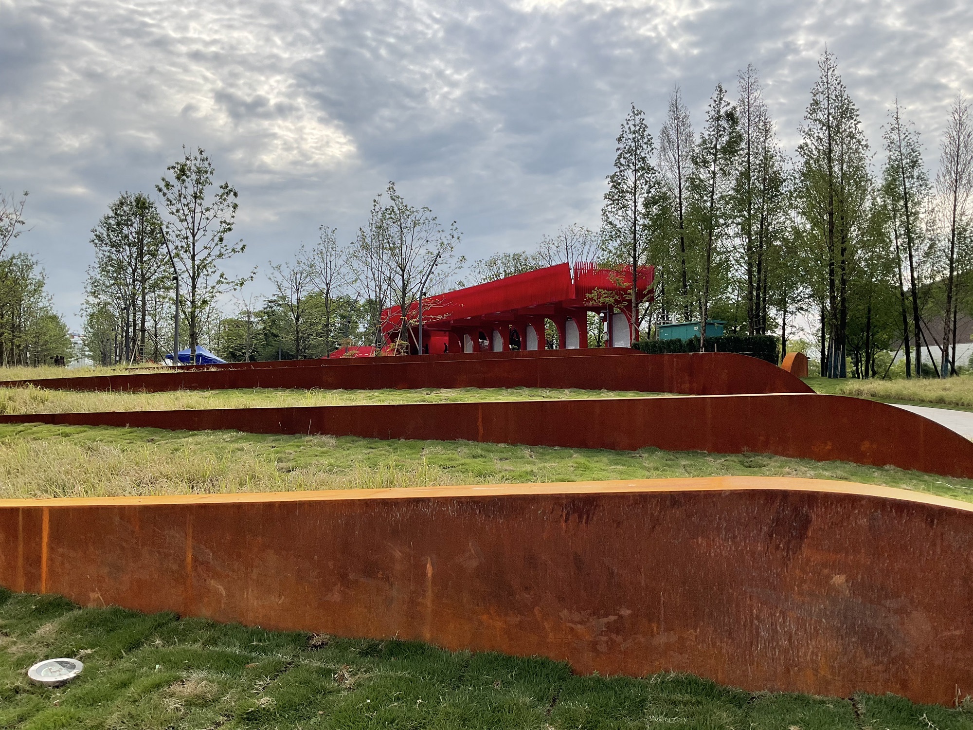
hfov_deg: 61.7
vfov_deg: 48.2
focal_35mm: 29
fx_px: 815
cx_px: 486
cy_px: 365
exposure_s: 1/2320
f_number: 1.8
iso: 16
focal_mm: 3
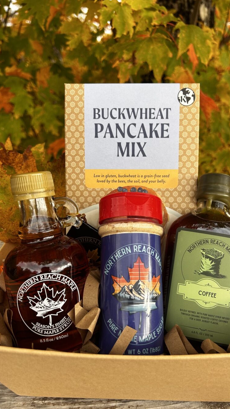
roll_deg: -4.7
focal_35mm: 29
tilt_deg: -26.1
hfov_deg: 40.1
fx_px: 314
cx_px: 130
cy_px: 204
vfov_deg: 66.1
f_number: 1.5
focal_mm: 5.7
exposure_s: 1/414
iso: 50
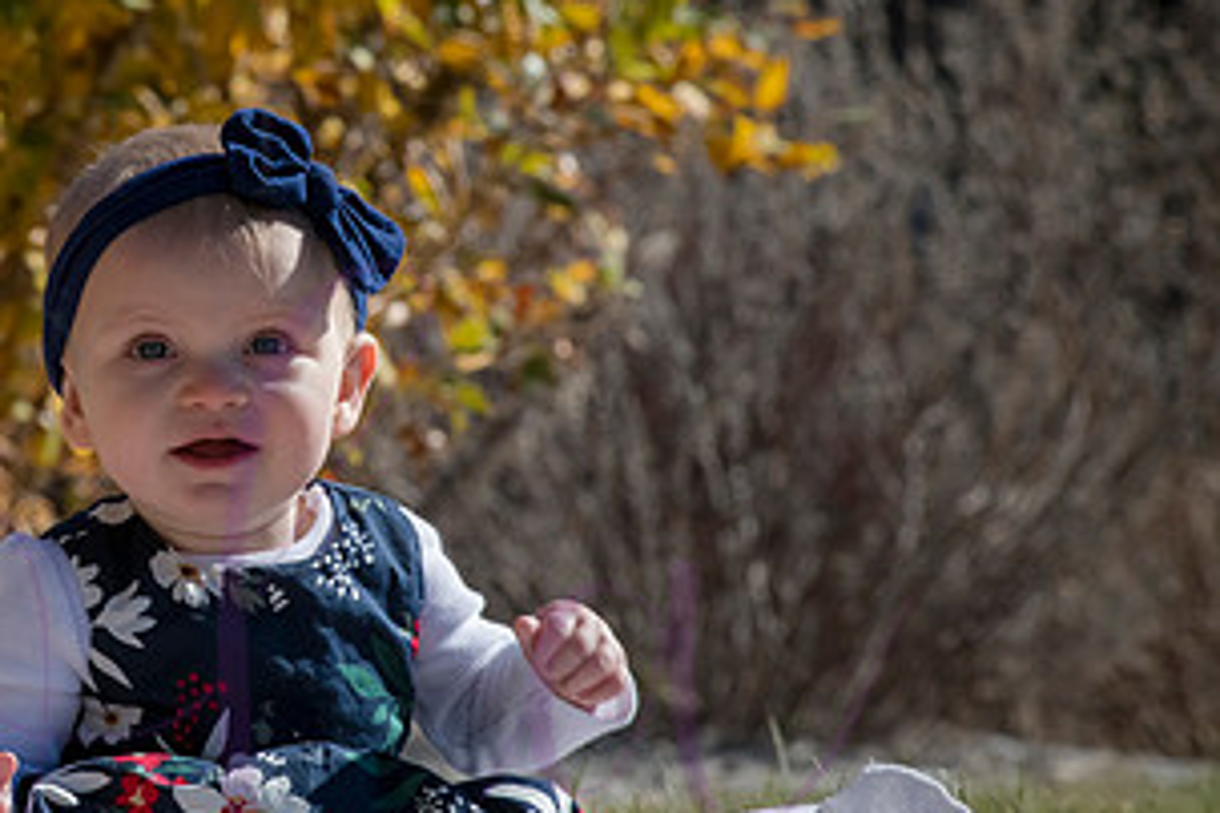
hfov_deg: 6.9
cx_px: 105
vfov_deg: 4.6
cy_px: 344
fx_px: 10064
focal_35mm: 297
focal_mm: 155
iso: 400
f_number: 14
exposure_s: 1/400
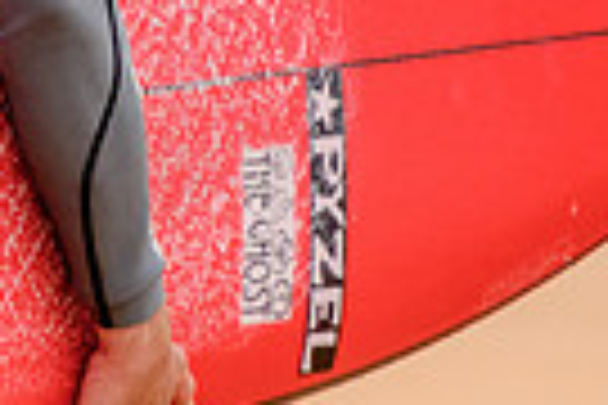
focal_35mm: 1714
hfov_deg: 1.2
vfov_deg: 0.8
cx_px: -59
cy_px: -218
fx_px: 28945
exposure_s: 1/1250
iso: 500
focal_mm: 400
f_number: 5.6
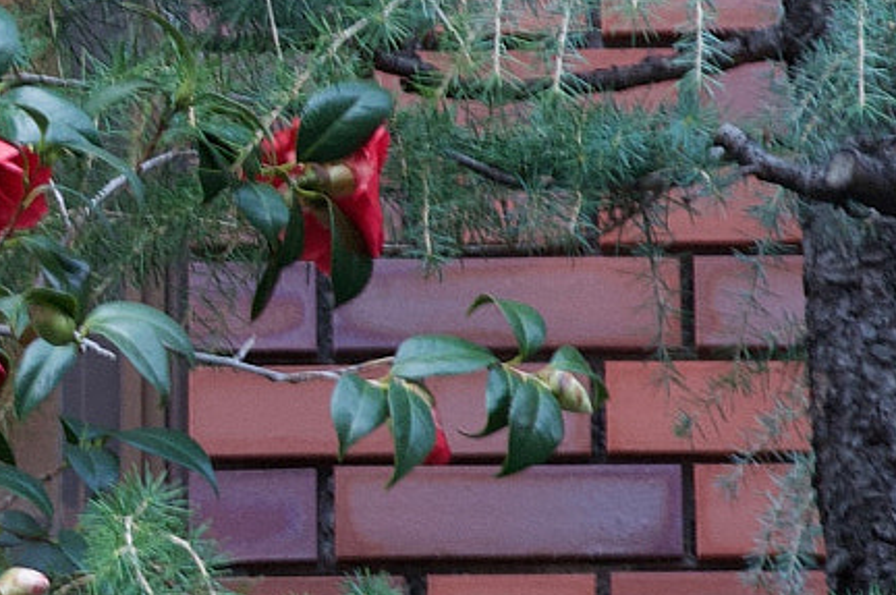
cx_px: -541
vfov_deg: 2.9
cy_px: 281
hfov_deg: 4.3
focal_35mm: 472
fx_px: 11730
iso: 1000
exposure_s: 1/30
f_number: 9
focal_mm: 85
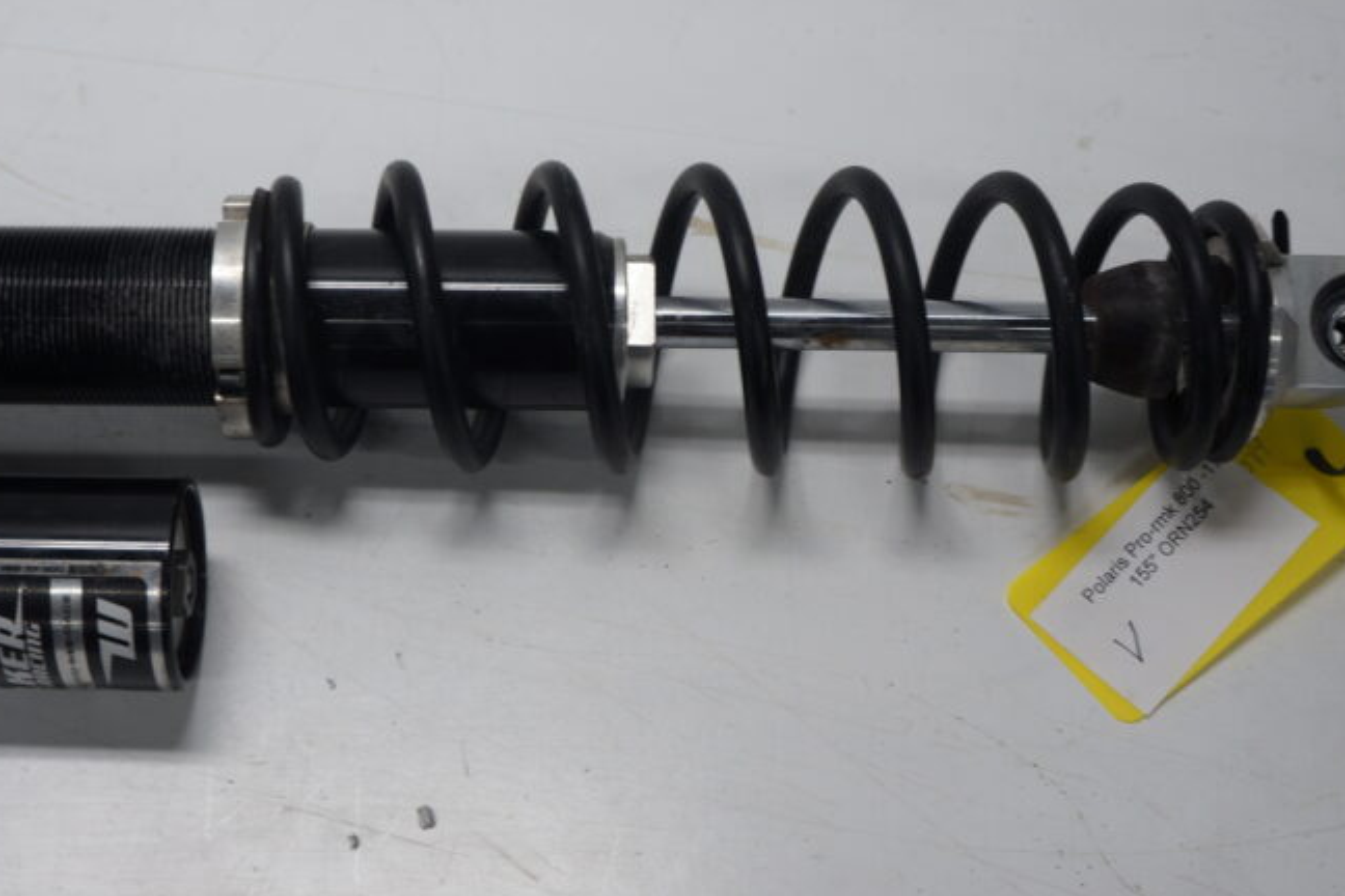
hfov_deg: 39.5
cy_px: 466
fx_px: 1860
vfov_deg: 27.1
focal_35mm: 50
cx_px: 502
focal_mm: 21
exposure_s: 1/60
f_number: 5
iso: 160
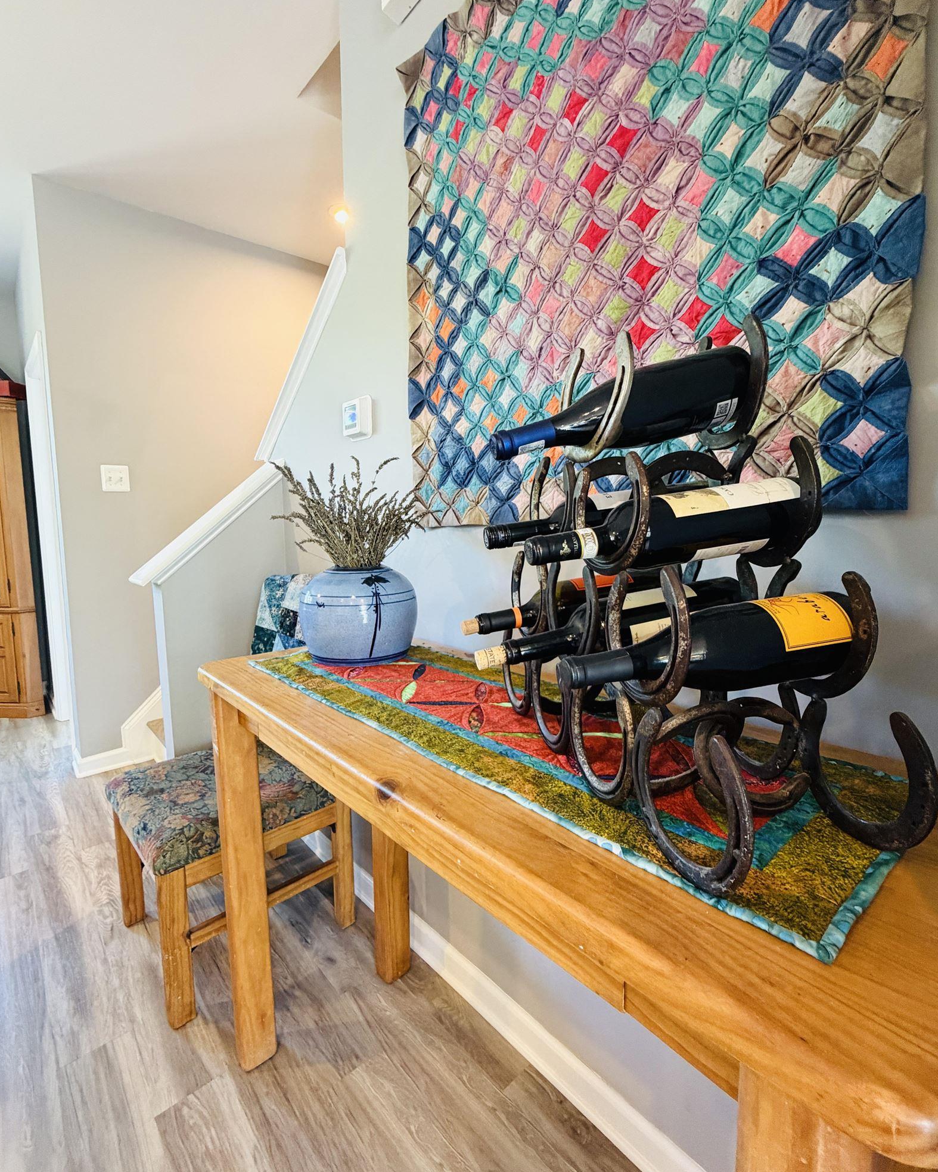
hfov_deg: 80.3
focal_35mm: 16
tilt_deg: -5.8
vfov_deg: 93.1
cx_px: 453
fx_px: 555
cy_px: 577
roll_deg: +0.7
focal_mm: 2.22
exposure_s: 1/60
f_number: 2.2
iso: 320
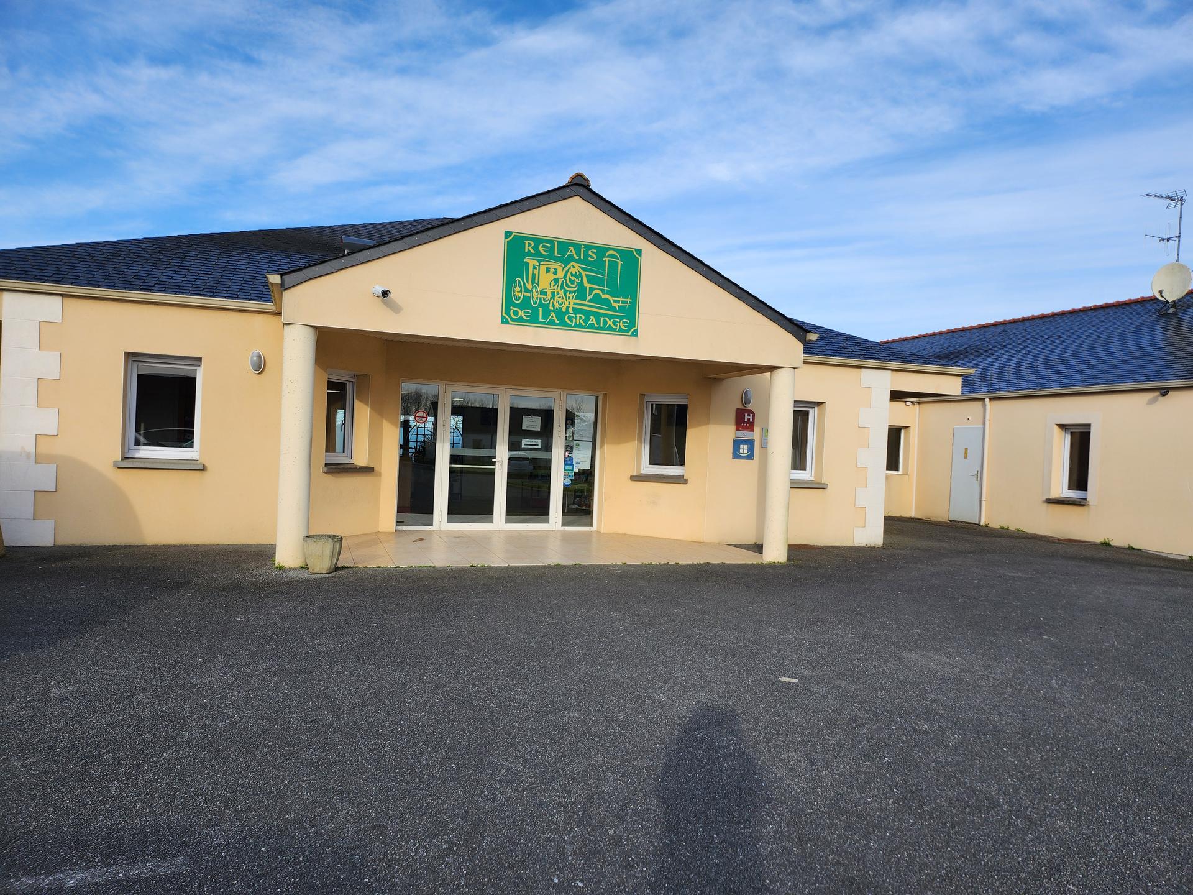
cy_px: 448
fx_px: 827
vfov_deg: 56.8
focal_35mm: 24
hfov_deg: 71.6
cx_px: 596
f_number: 1.8
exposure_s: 1/1690
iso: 50
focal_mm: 5
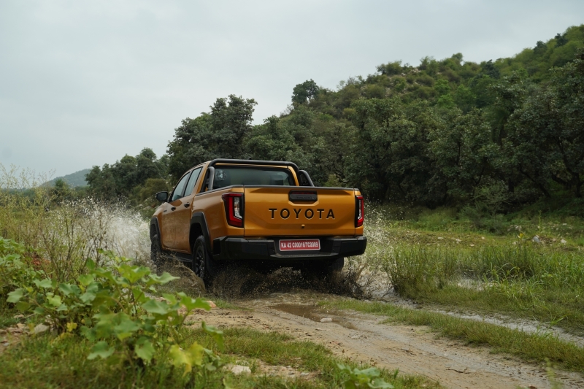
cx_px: 292
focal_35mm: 34
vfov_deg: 38.9
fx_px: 551
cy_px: 194
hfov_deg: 55.8
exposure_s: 1/800
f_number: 5
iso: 640
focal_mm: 34
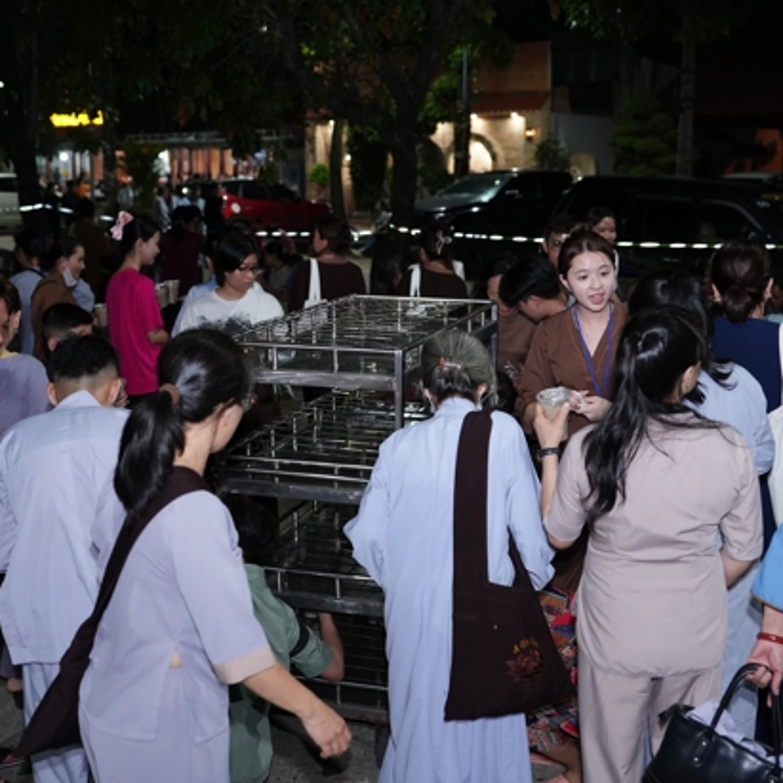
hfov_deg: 36.1
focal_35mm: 47
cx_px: 385
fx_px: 1203
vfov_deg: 36.1
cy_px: 401
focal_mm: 35
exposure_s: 1/250
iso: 3200
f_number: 2.8
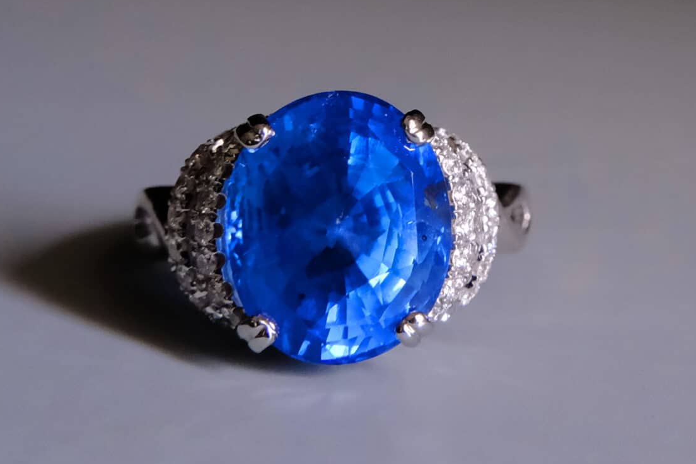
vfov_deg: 51.3
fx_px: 483
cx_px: 341
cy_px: 224
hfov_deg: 71.5
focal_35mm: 25
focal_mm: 15.2
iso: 1600
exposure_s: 1/15
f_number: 8
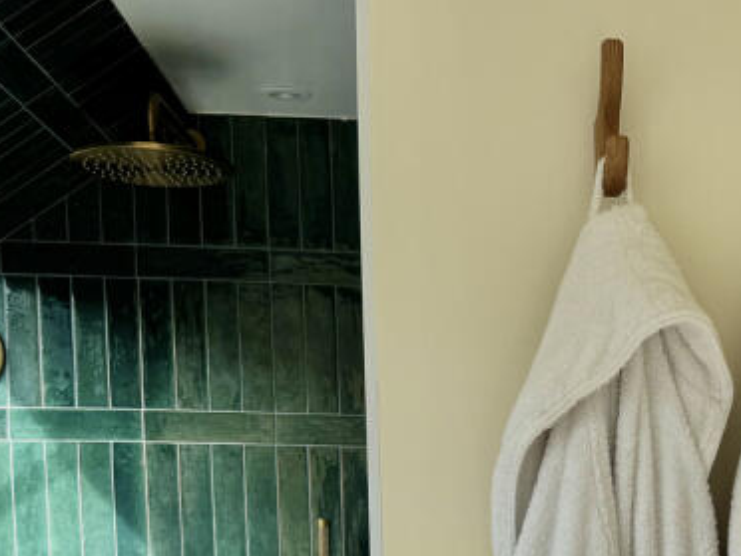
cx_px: 643
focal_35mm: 66
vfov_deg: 20.7
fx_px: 1413
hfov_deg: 28.4
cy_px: 684
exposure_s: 1/588
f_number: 1.78
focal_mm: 6.76
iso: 80
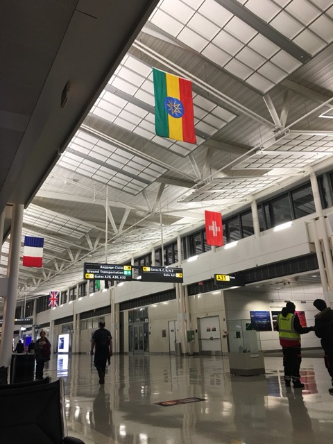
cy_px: 222
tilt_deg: +18.6
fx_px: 372
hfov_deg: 48.2
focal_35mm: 29
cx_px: 166
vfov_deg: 61.7
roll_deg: +3.0
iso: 40
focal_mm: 4.15
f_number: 2.2
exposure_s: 1/30
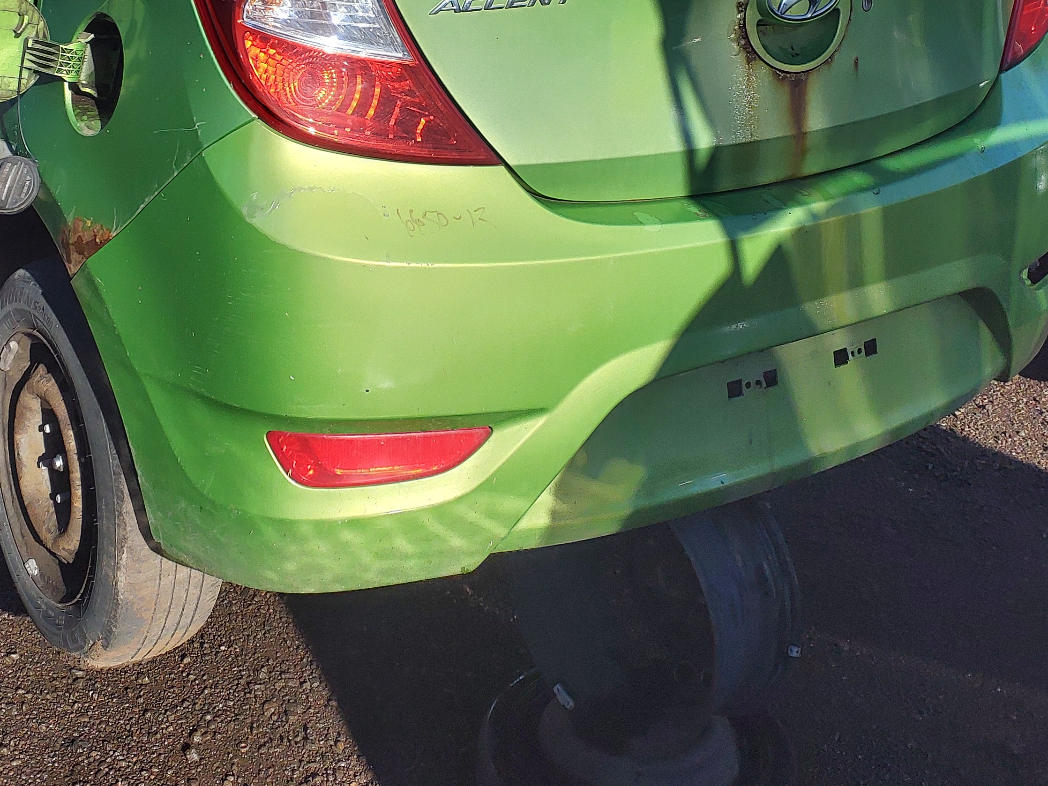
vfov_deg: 29.1
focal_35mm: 48
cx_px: 437
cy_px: 86
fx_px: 1453
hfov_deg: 39.5
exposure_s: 1/794
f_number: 1.9
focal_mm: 3.58
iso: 40
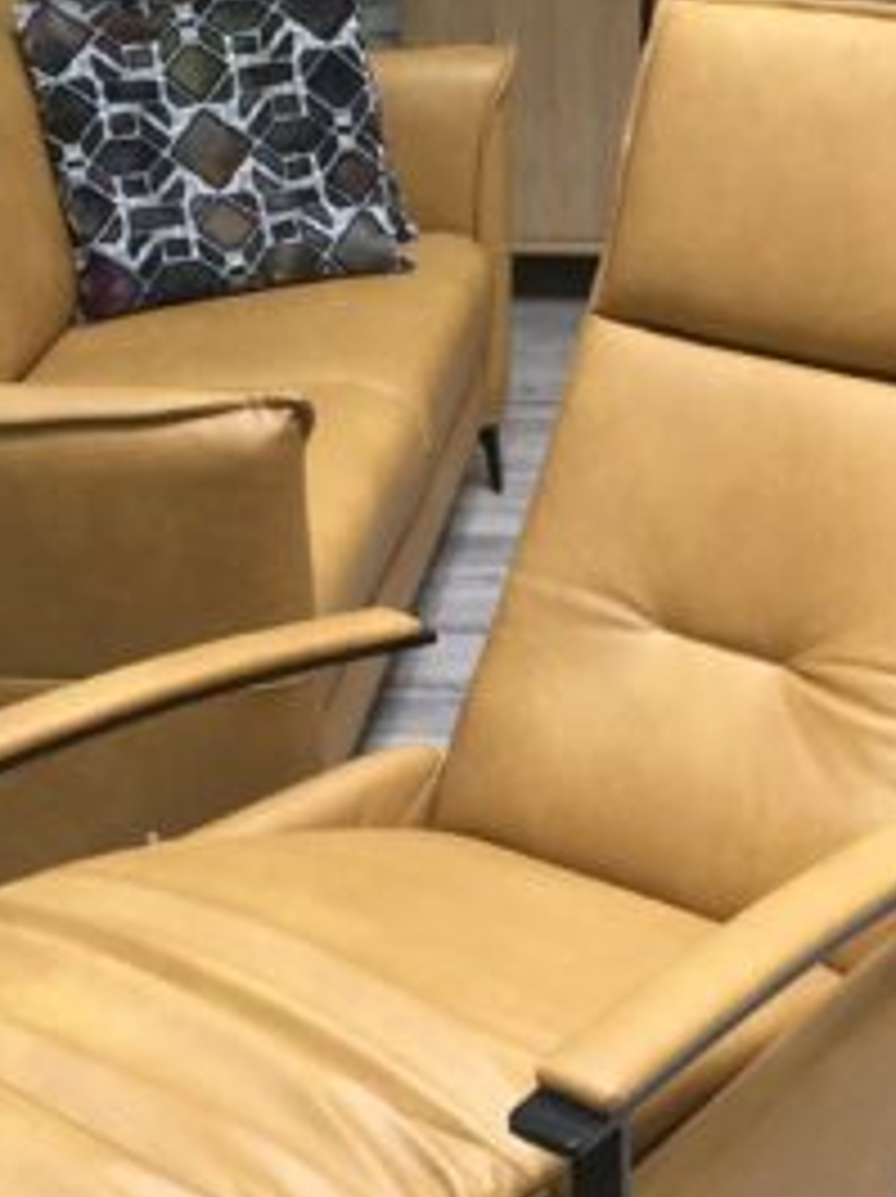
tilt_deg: -26.7
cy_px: 680
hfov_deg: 21.0
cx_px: 473
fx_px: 2420
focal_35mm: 70
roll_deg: +0.4
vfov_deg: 27.8
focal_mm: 3.3
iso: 50
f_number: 2.4
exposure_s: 1/33
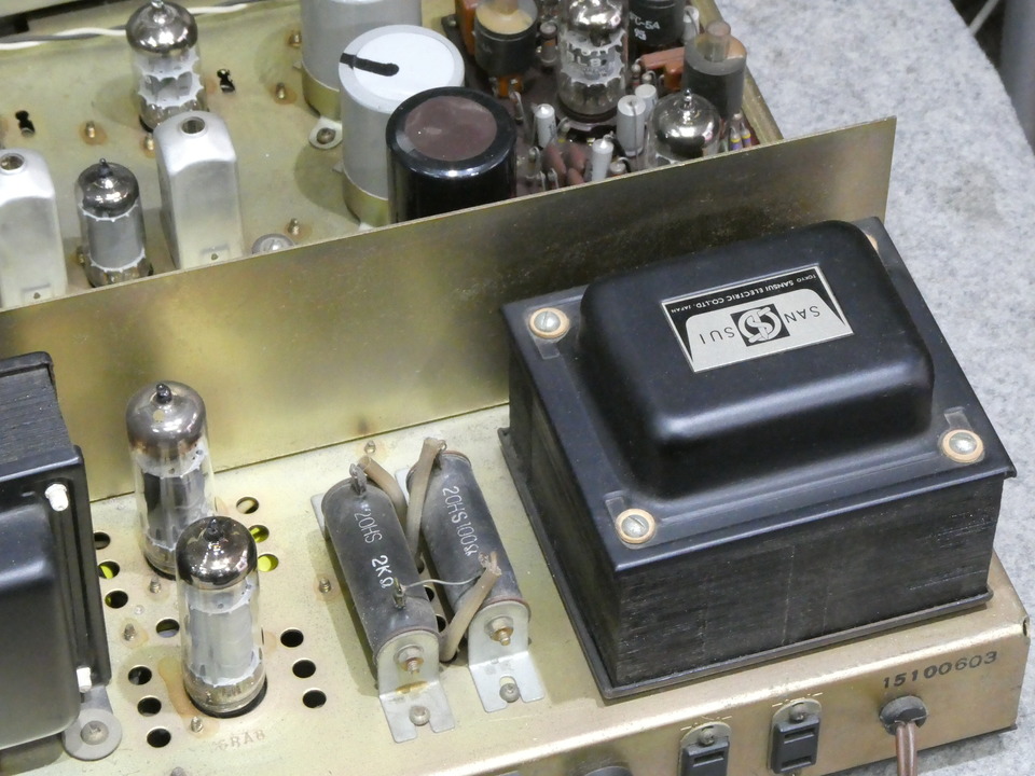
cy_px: 388
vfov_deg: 12.9
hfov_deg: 17.1
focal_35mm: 115
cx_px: 518
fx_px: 3438
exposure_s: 1/20
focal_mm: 20.6
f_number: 8
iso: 1600
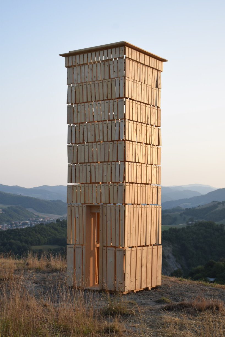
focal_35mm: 60
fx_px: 562
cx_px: 112
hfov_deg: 22.6
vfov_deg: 33.4
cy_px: 168
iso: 280
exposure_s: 1/250
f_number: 8
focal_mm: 40
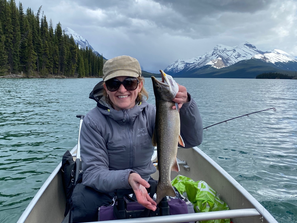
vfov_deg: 40.7
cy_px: 109
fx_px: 300
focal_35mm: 35
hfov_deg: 52.3
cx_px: 120
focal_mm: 4.25
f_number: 1.8
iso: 32
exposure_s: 1/1779
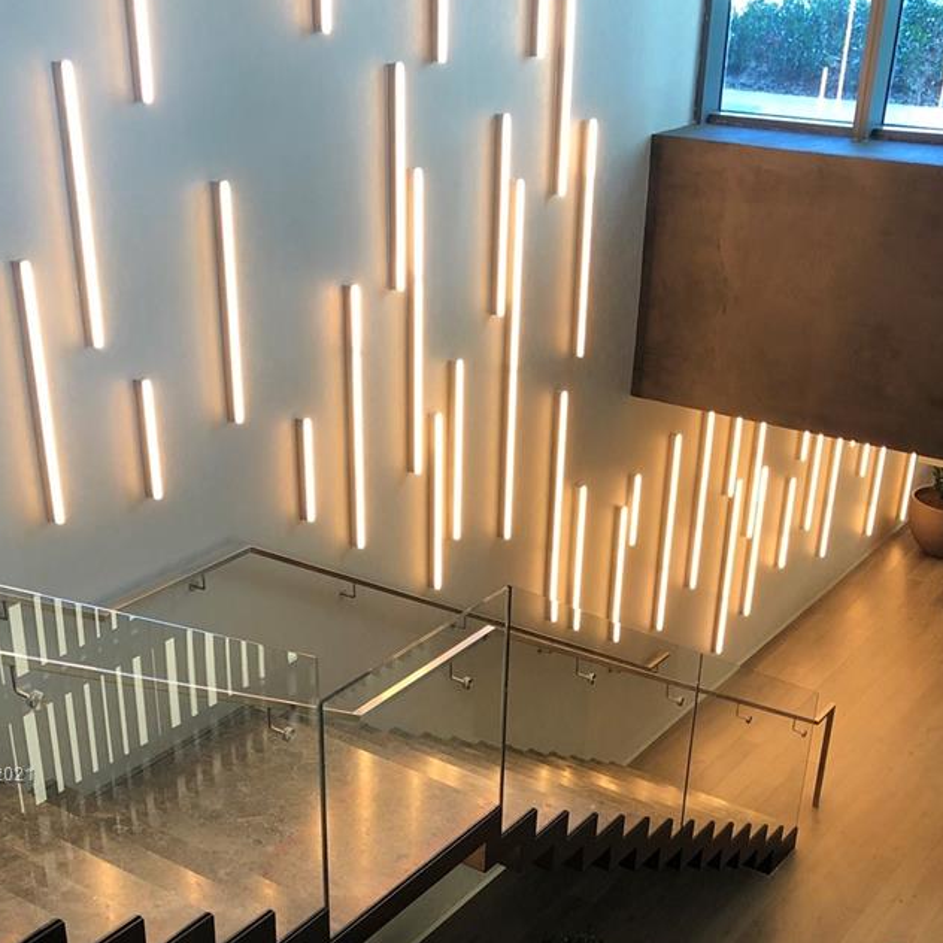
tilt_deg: -30.1
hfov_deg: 36.0
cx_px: 433
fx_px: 1449
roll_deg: +0.3
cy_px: 776
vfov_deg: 34.8
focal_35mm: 47
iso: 32
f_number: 1.8
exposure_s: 1/30
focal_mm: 4
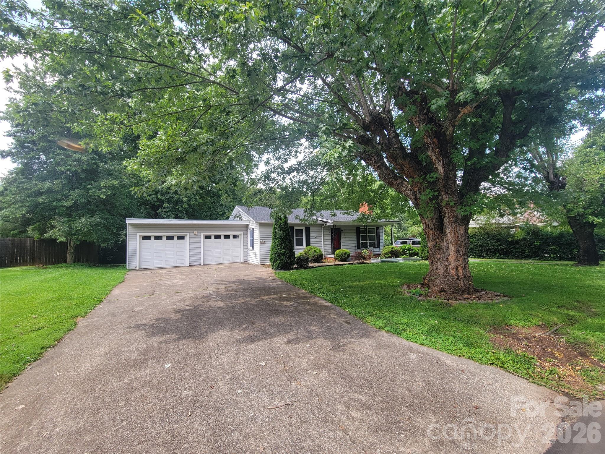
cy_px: 227
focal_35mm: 13
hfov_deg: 106.2
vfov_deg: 89.9
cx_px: 302
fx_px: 227
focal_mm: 2.2
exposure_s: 1/400
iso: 50
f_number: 2.2
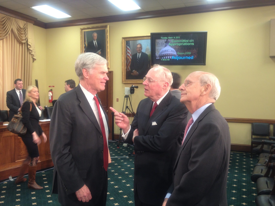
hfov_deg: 52.6
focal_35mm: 35
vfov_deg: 40.7
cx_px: 138
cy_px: 103
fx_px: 278
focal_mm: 4.28
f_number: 2.4
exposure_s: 1/20
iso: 80
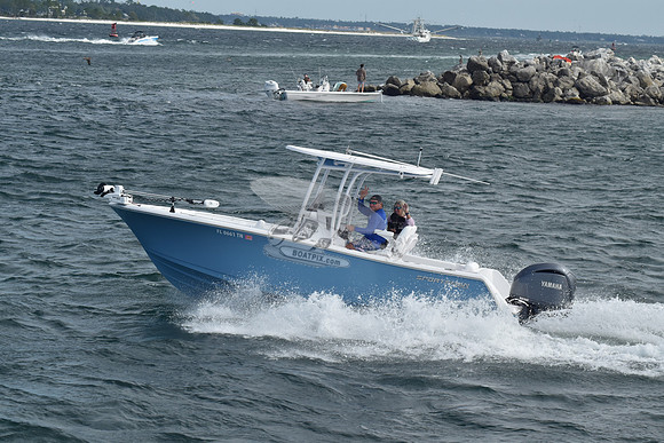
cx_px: 332
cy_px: 222
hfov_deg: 16.1
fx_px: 2352
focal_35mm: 128
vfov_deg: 10.8
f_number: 11
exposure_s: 1/1000
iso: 400
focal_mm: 85
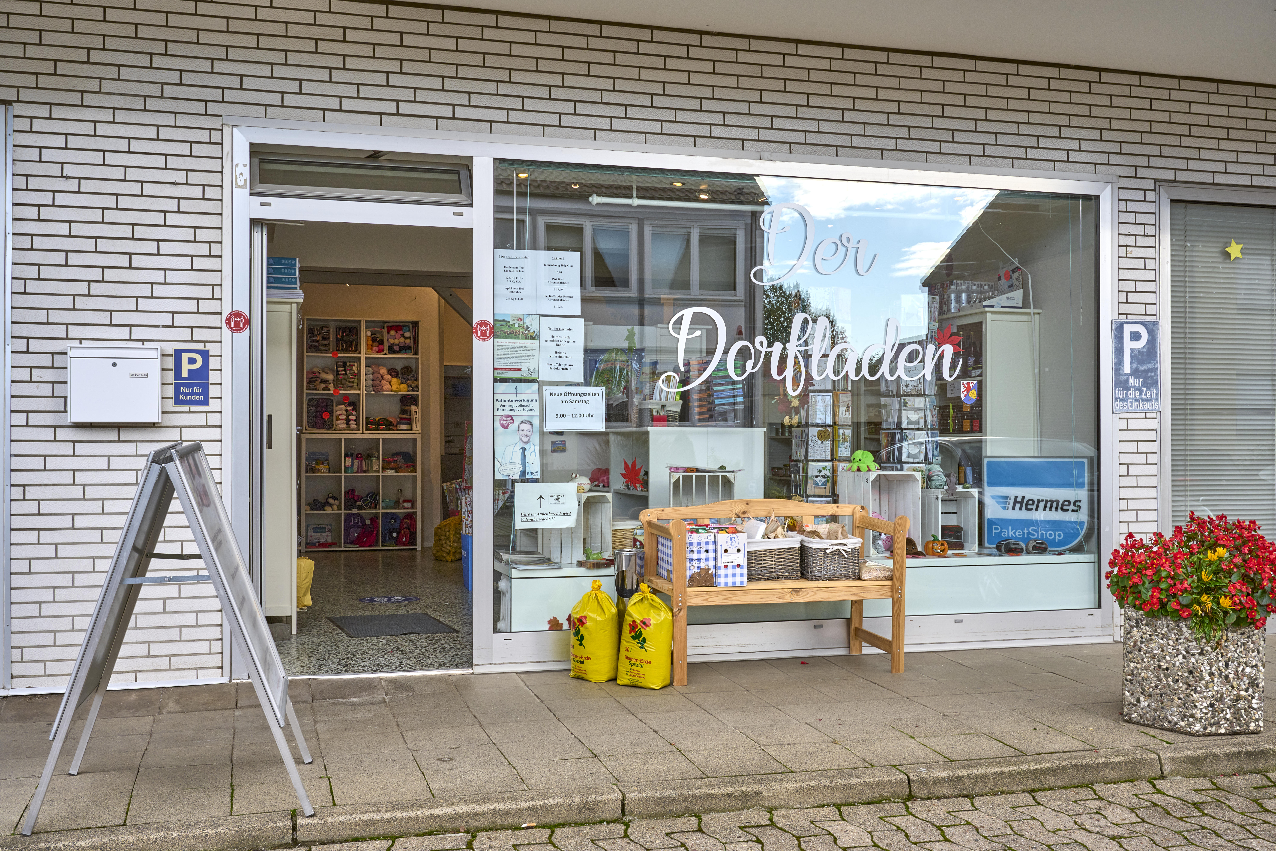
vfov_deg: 35.9
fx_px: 1311
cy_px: 426
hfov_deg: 51.9
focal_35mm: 37
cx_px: 638
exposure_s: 1/60
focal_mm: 37
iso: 200
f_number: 11
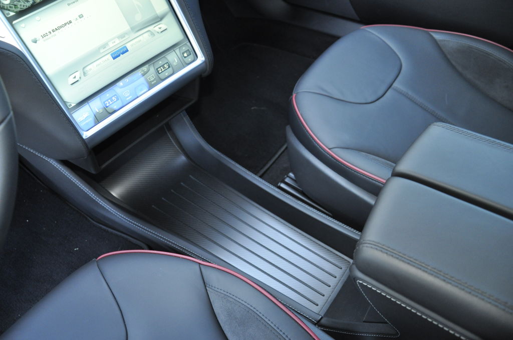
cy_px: 170
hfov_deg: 67.4
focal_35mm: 27
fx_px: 384
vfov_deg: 47.8
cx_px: 256
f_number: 3.5
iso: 800
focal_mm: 18
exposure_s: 1/100
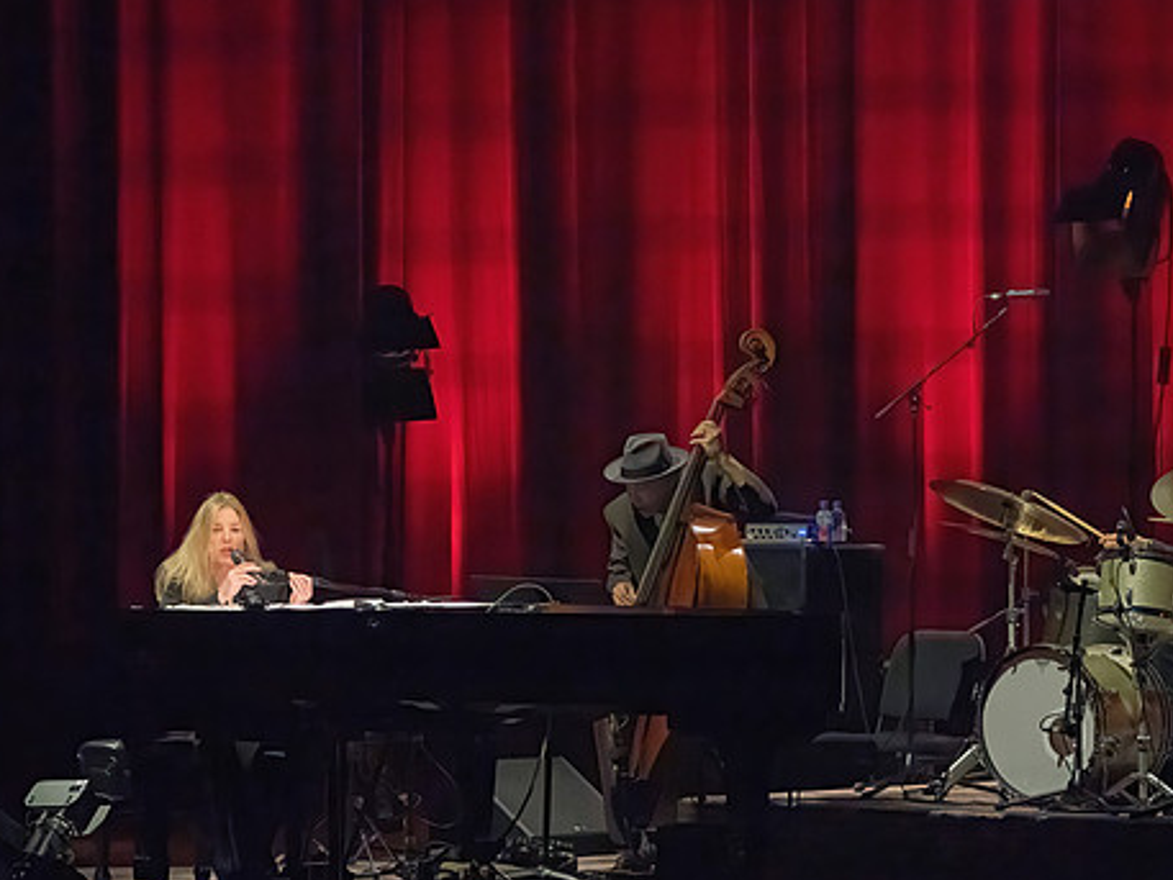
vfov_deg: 8.6
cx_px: 665
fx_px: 5830
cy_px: 427
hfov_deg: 11.5
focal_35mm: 172
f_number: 6.3
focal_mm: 141
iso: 25600
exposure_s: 1/320
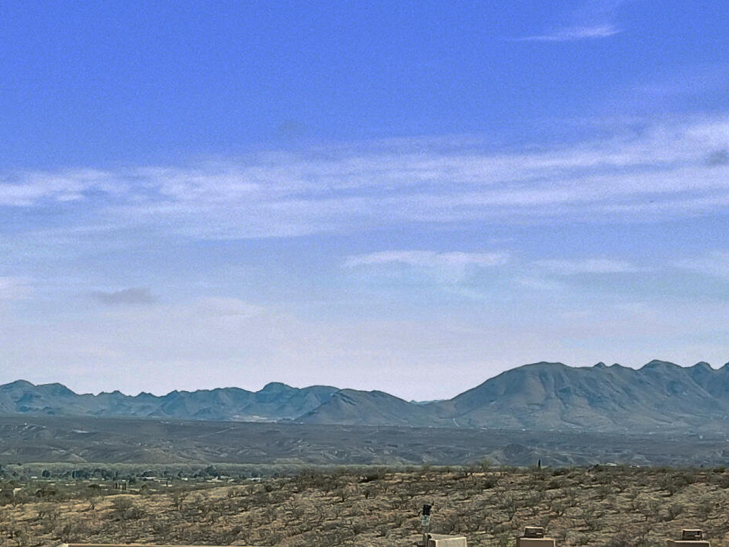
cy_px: 354
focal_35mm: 83
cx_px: 330
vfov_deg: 17.7
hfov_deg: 23.5
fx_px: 1748
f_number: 2.2
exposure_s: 1/192
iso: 100
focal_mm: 4.7
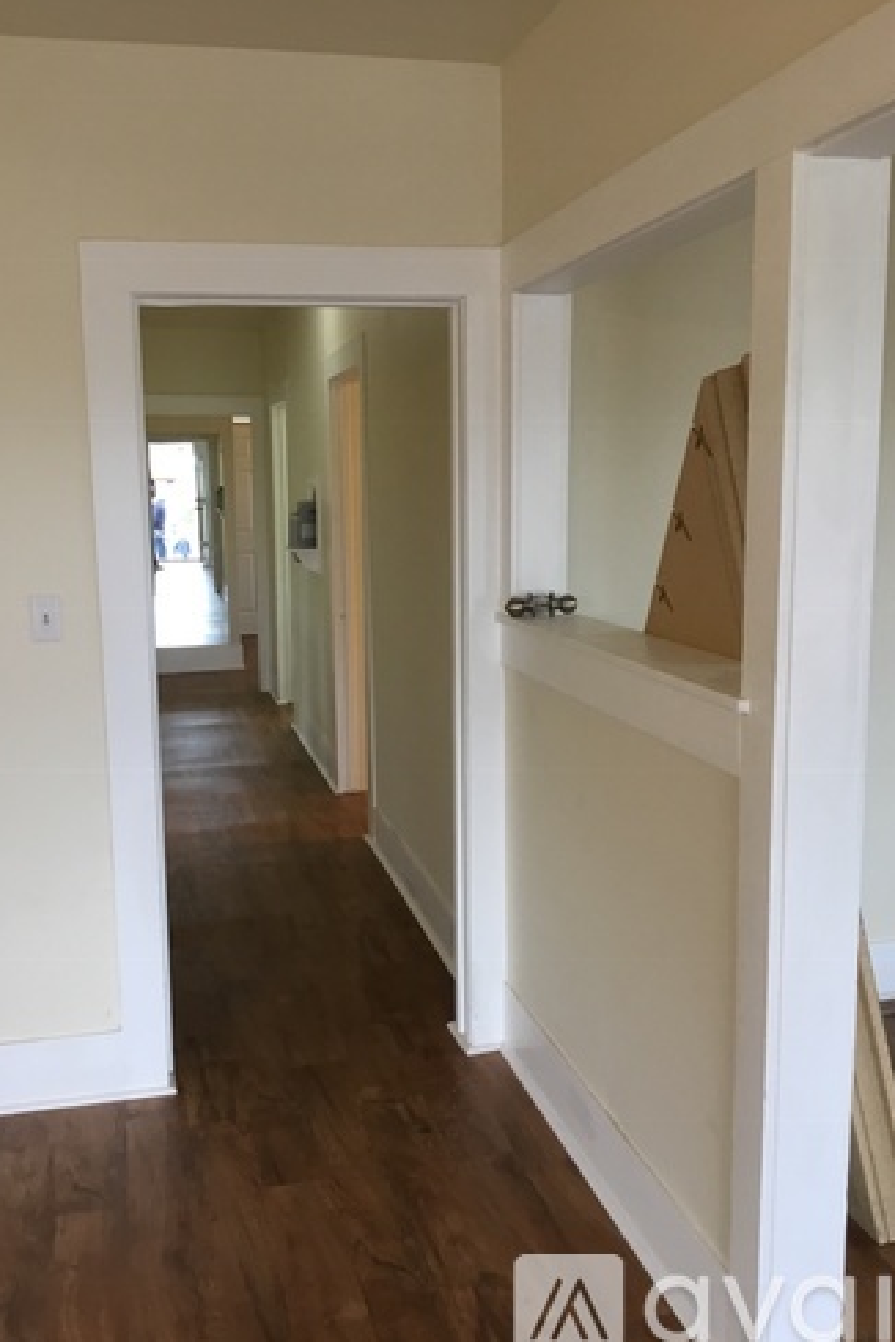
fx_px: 1231
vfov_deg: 57.2
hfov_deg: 40.0
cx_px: 443
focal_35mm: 33
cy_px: 678
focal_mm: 3.3
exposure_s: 1/30
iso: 64
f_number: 2.4
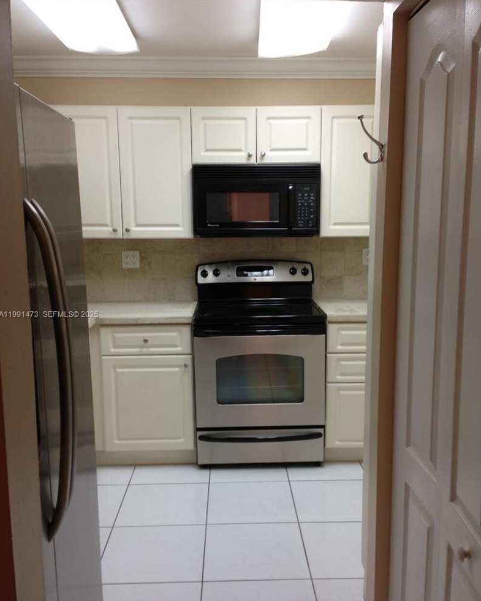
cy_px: 315
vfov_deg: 51.5
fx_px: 623
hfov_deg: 42.2
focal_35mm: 35
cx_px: 243
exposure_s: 1/24
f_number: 2.4
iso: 50
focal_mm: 4.13
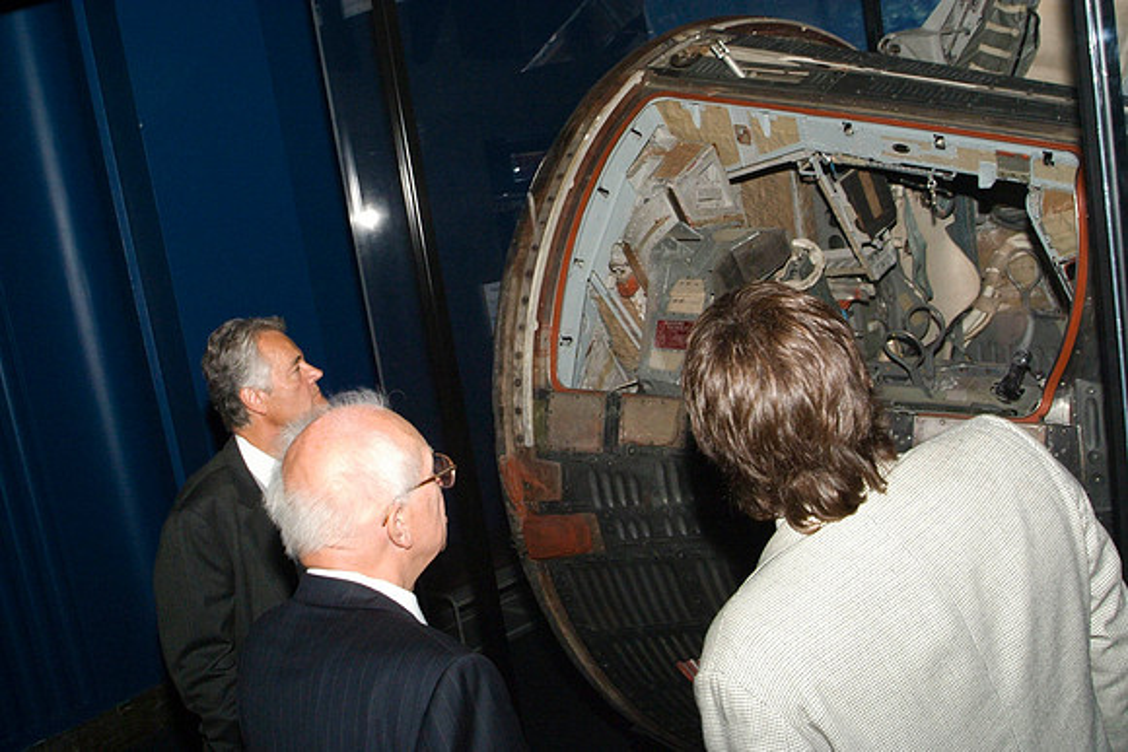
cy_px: 376
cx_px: 564
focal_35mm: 36
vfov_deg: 36.9
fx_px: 1128
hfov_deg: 53.1
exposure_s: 1/60
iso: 1600
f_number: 13
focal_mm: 24
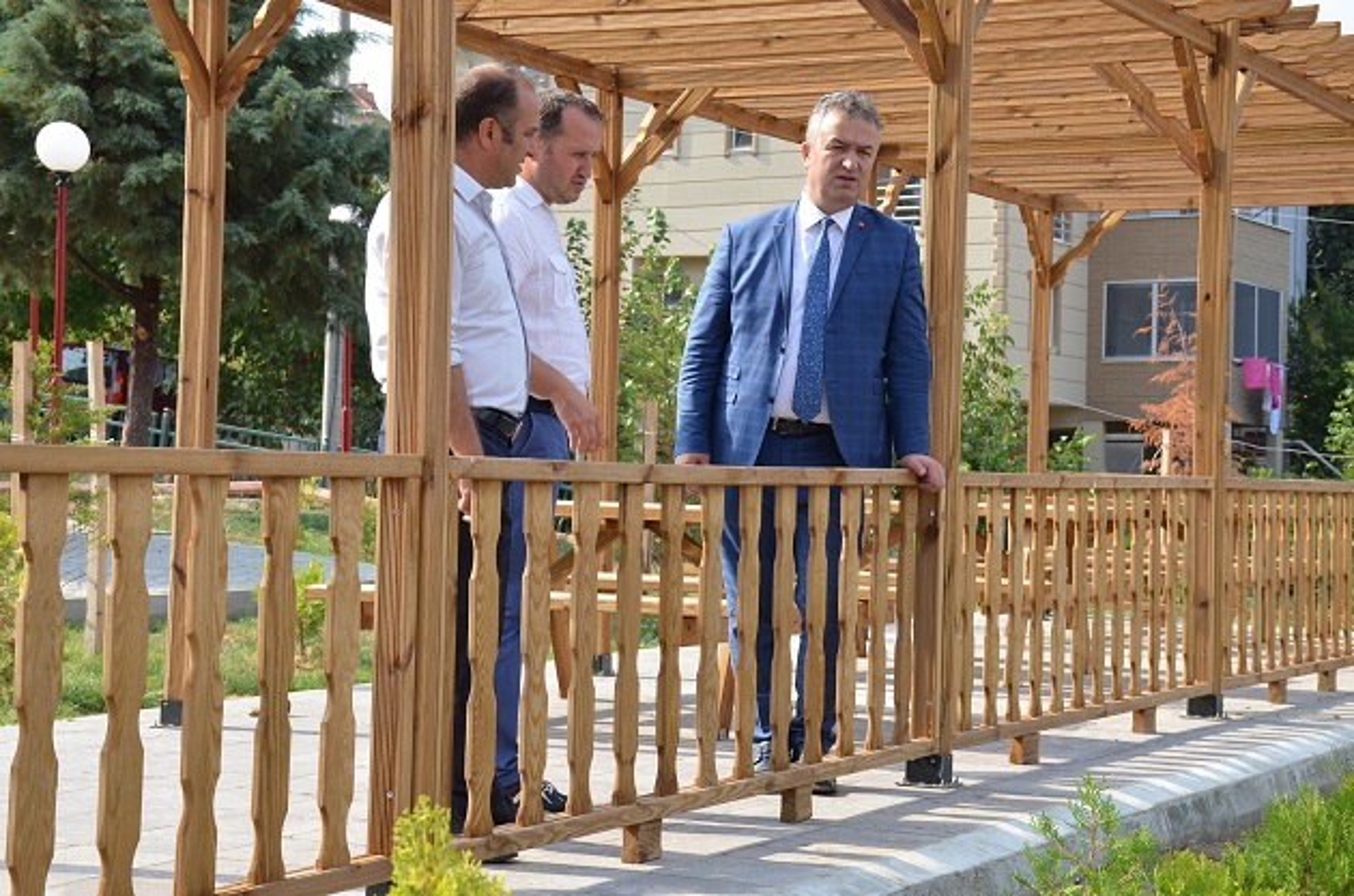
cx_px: 677
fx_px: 2702
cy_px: 448
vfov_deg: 18.8
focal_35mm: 72
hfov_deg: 28.1
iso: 400
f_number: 10
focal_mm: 48
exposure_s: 1/400
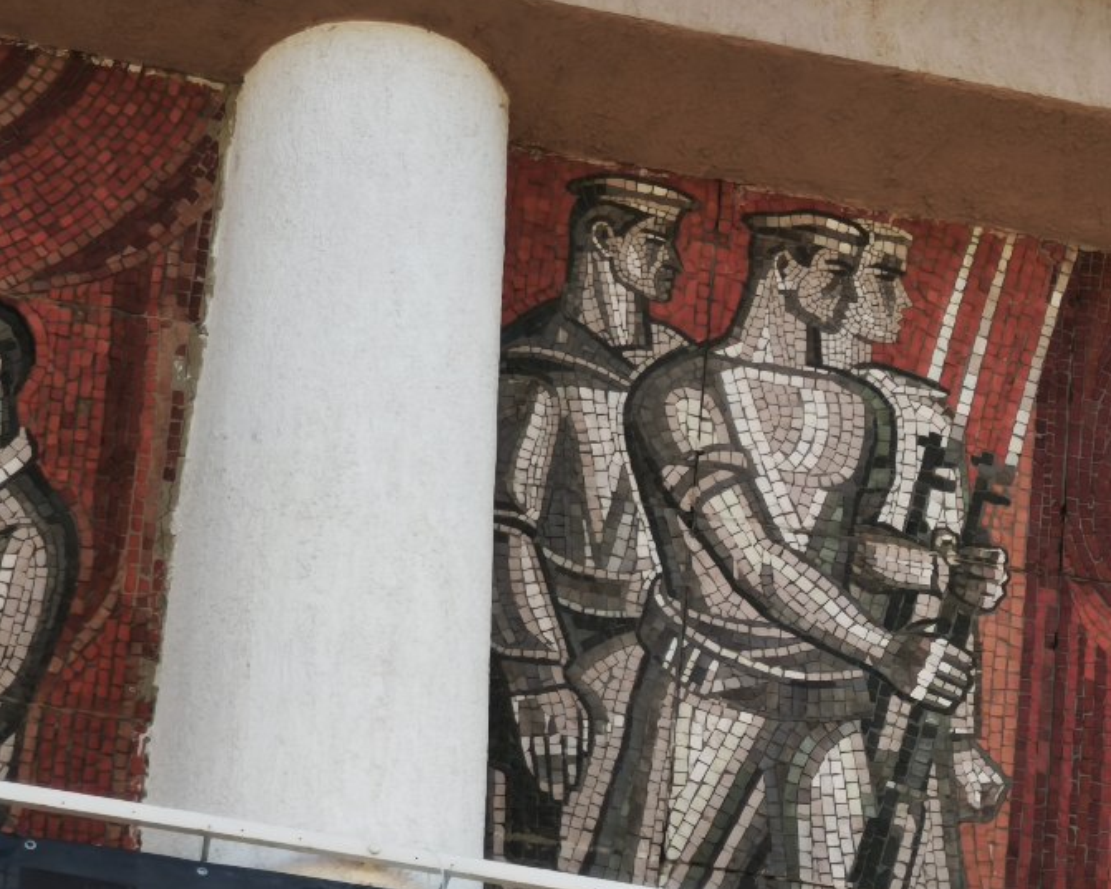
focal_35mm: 224
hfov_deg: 8.6
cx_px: 1247
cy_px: 671
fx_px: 7366
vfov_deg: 6.9
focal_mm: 7.1
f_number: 1.9
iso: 50
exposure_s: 1/438
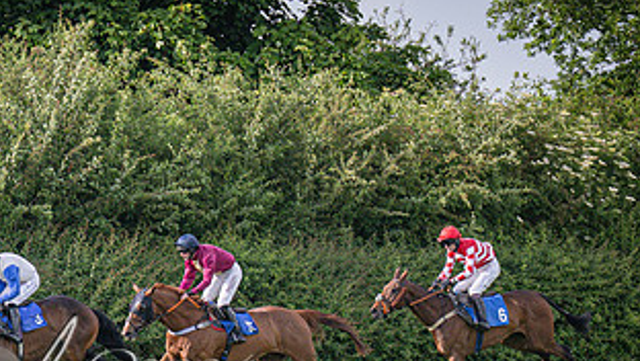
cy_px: 356
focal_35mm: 776
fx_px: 13178
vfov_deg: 1.6
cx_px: -87
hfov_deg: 2.8
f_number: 4
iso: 400
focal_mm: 200
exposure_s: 1/2000
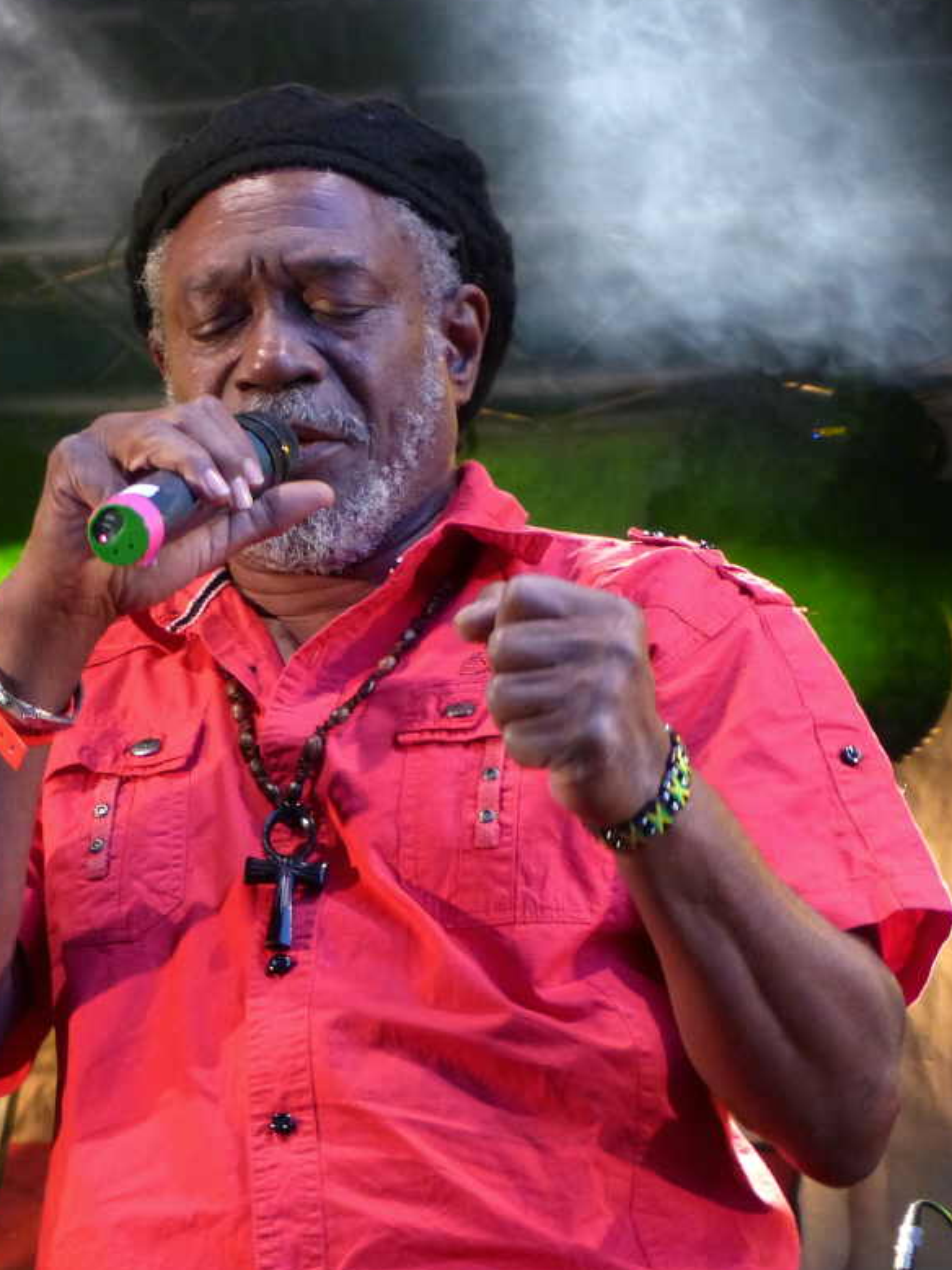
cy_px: 778
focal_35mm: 131
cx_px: 380
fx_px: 4805
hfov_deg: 11.3
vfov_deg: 15.0
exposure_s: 1/60
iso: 320
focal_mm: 18.3
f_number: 2.8
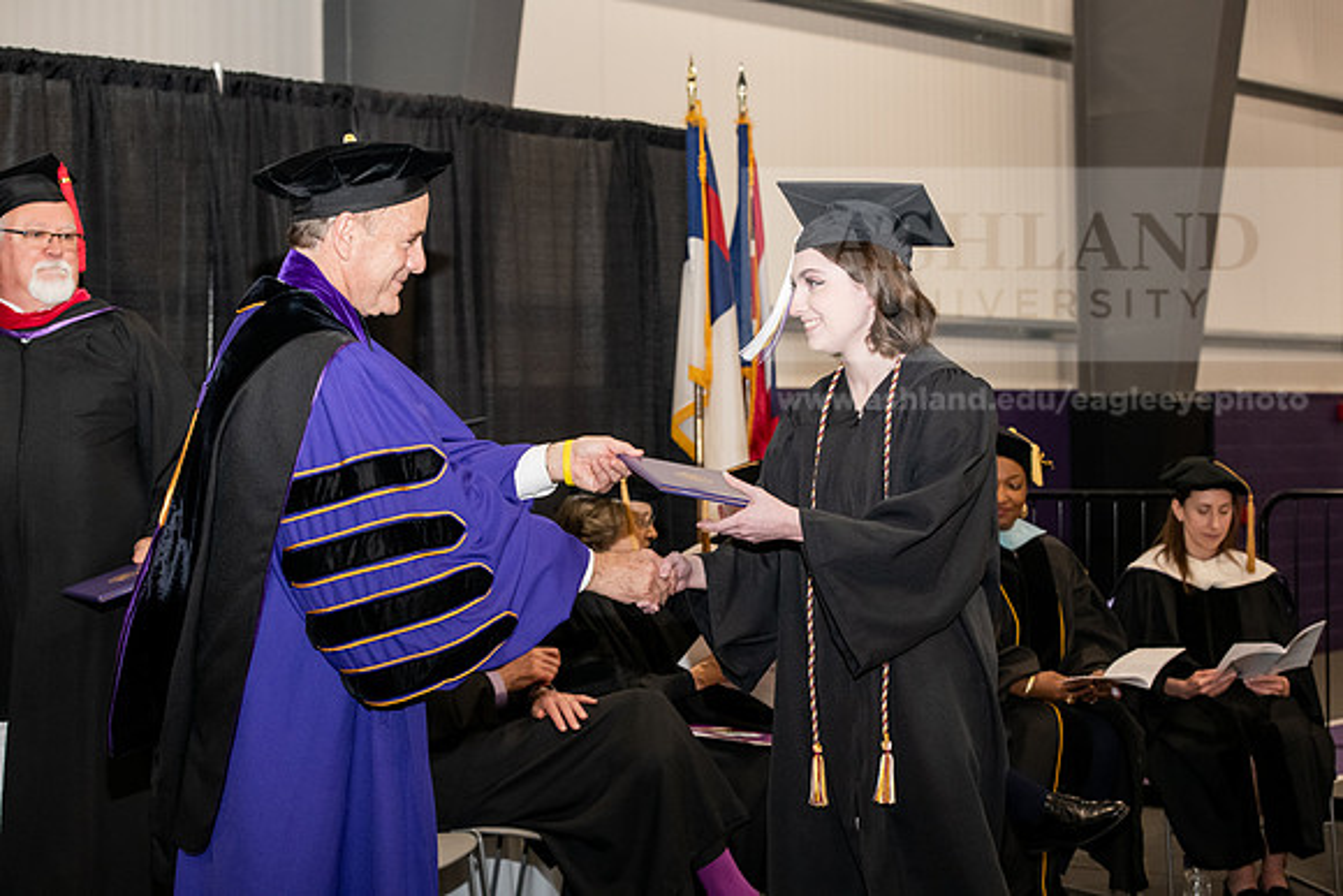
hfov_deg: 28.8
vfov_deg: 19.5
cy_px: 448
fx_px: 2612
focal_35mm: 70
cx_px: 672
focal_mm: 70
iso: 2500
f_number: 5.6
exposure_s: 1/200
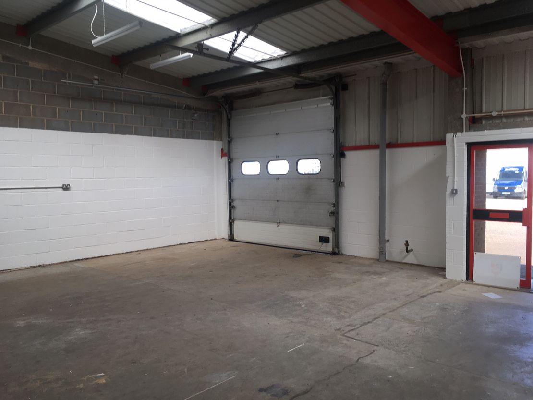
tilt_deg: -2.4
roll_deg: -0.5
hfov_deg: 61.6
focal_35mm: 29
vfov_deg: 48.2
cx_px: 266
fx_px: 447
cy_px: 200
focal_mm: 4.15
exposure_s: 1/199
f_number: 2.2
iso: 25
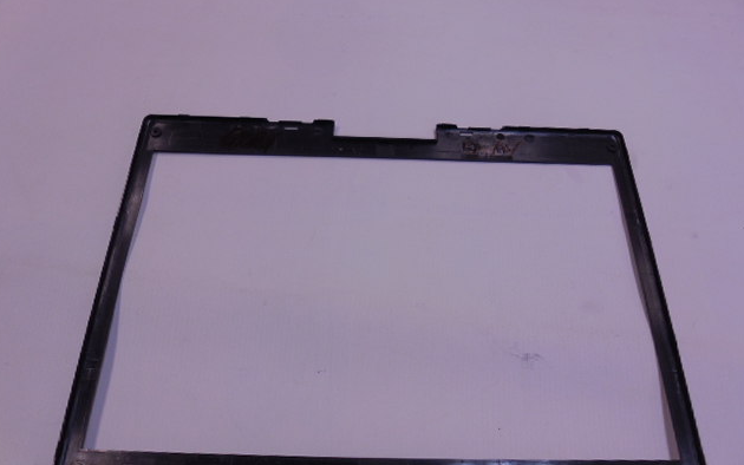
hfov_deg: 66.5
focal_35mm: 28
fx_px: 568
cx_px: 370
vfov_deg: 44.5
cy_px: 258
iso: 125
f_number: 3.5
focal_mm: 4.6
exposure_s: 1/30
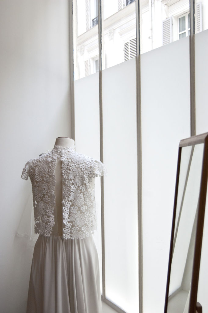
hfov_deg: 28.0
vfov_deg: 41.1
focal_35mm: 48
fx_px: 417
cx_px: 104
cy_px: 156
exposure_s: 1/400
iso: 400
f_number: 4.5
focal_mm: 32
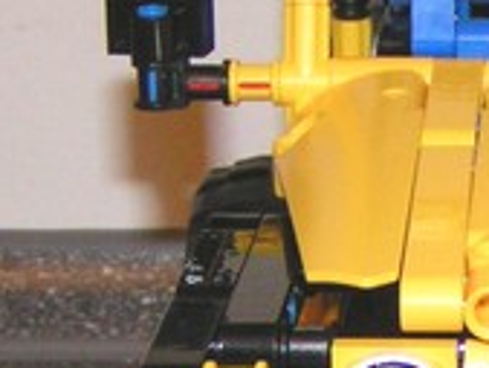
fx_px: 2036
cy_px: 316
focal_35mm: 144
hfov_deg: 13.4
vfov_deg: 10.3
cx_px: 544
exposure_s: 1/40
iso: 200
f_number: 2.8
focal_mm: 5.8
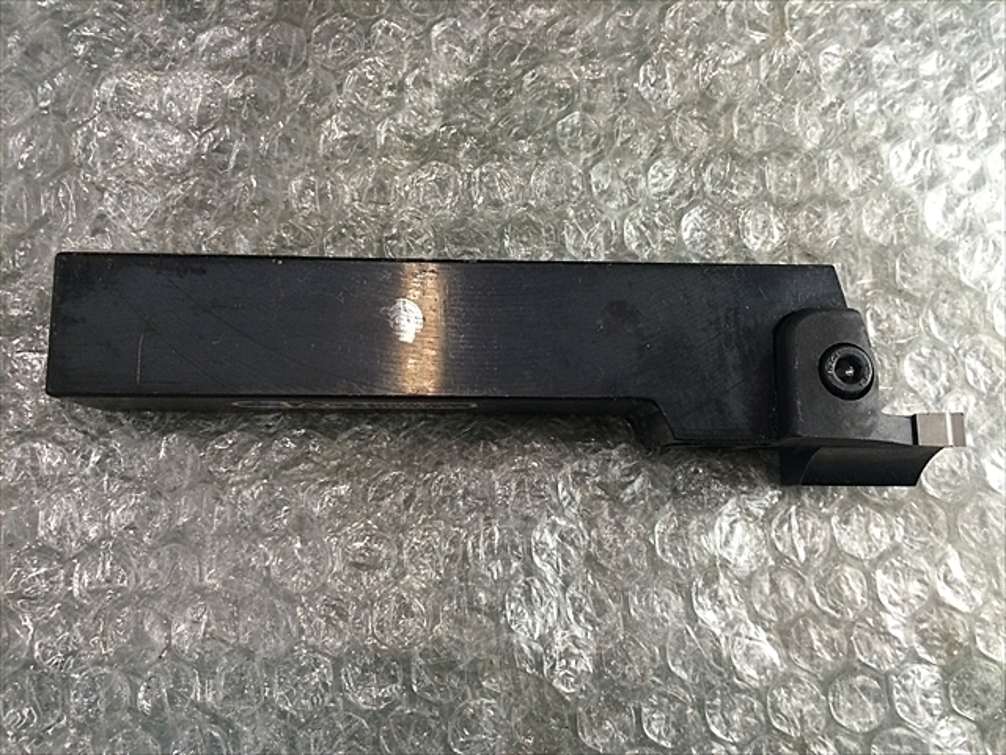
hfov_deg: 61.7
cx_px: 503
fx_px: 843
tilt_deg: -82.0
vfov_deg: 48.2
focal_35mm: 29
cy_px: 378
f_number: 2.2
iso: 64
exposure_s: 1/33
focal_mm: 4.15
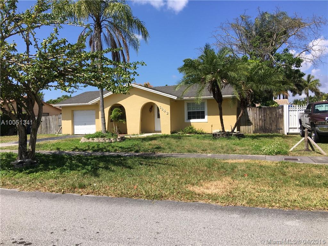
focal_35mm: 29
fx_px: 275
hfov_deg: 61.7
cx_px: 164
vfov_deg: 48.2
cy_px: 123
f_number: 2.2
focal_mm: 4.15
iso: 25
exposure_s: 1/1538
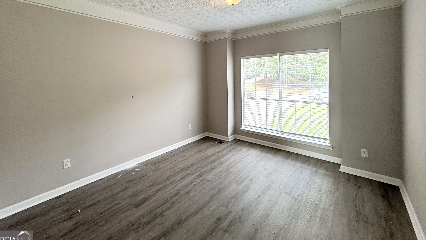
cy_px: 79
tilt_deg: +0.6
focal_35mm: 16
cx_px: 206
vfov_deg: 65.3
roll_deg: +0.5
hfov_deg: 99.3
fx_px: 181
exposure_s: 1/120
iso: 80
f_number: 2.2
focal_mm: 2.22
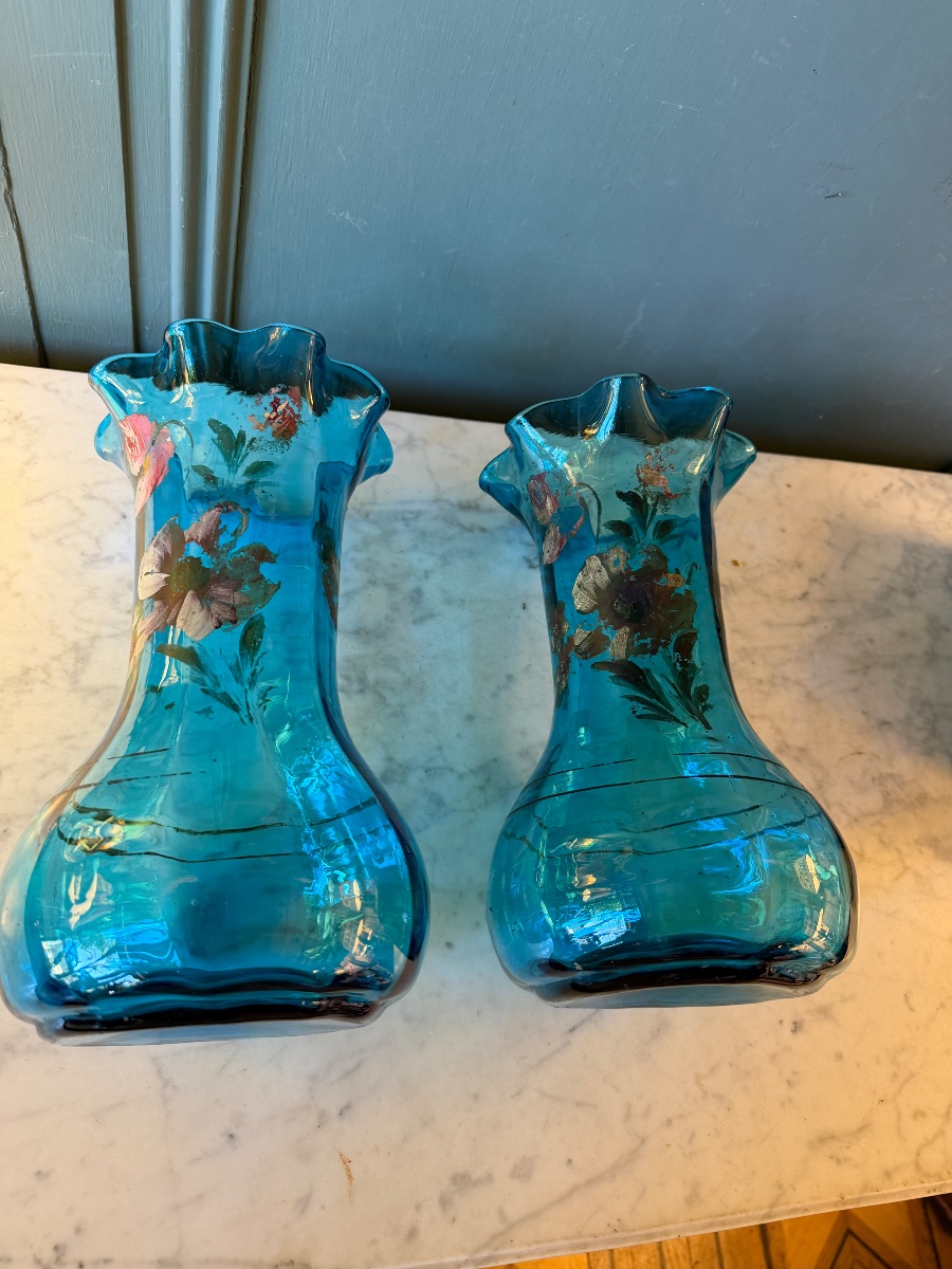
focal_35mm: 24
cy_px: 634
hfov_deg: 56.8
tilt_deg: -59.9
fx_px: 880
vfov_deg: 71.6
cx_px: 476
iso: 250
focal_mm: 6.76
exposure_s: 1/60
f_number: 1.78
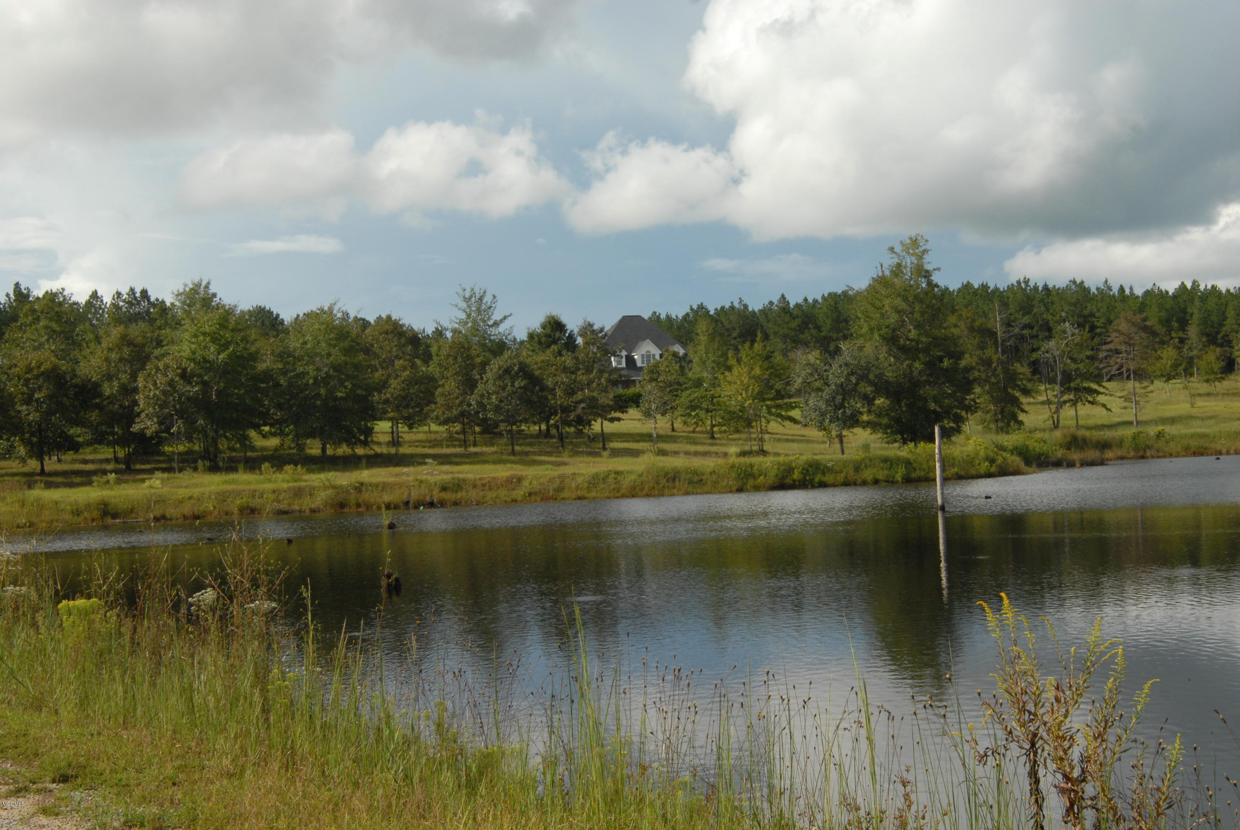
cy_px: 415
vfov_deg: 26.6
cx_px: 620
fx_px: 1759
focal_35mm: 51
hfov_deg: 38.8
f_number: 10
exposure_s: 1/350
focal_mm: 34
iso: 400
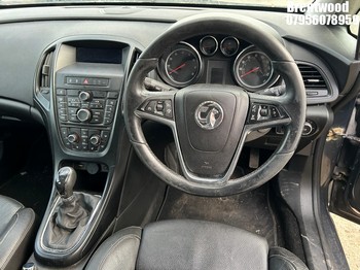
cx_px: 180
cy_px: 135
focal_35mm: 26
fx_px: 270
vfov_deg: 53.0
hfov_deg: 67.3
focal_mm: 5.7
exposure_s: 1/121
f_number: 1.5
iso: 125
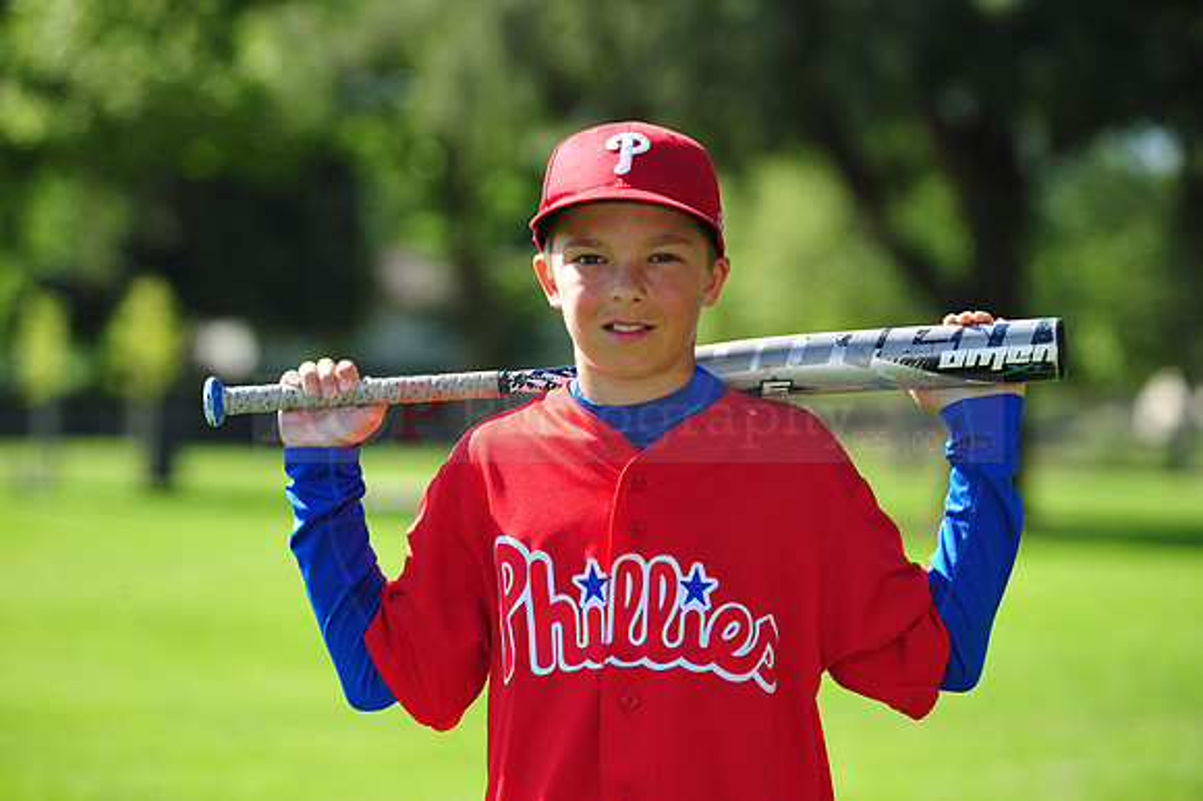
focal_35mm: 165
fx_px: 5510
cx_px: 602
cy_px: 400
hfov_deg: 12.5
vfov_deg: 8.3
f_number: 5
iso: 200
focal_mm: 165
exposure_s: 1/500
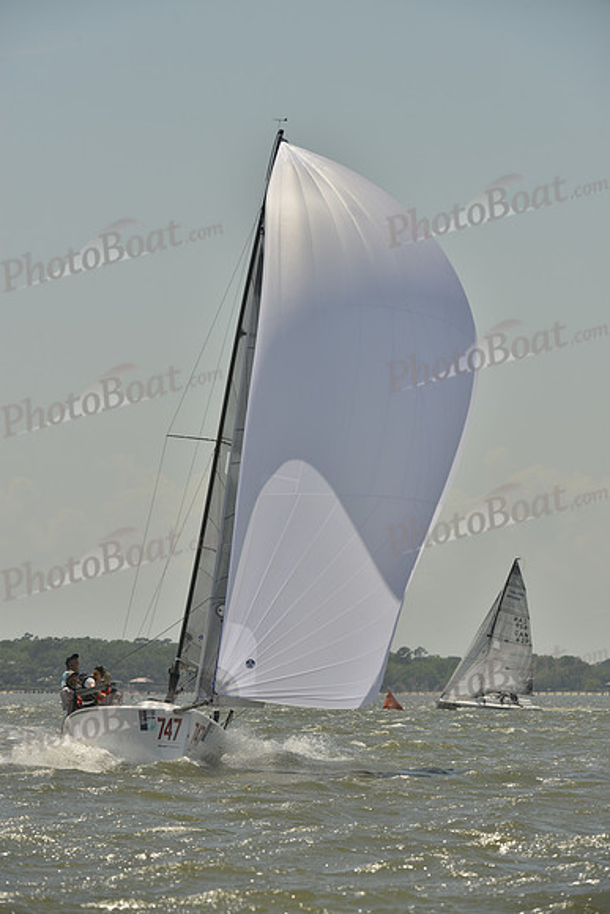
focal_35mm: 200
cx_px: 305
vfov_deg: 10.3
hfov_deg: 6.9
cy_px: 457
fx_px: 5080
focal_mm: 200
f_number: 9
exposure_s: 1/1600
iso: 280
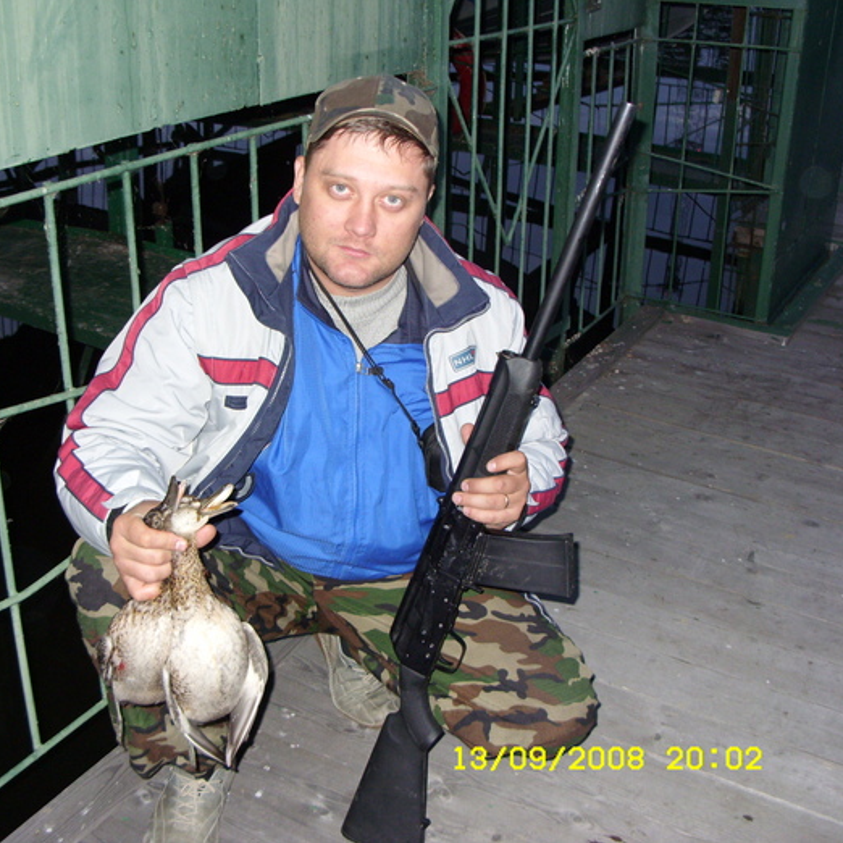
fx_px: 1240
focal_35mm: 45
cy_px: 422
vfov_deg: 37.6
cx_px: 339
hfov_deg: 37.4
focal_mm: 6.3
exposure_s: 1/30
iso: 200
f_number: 2.8
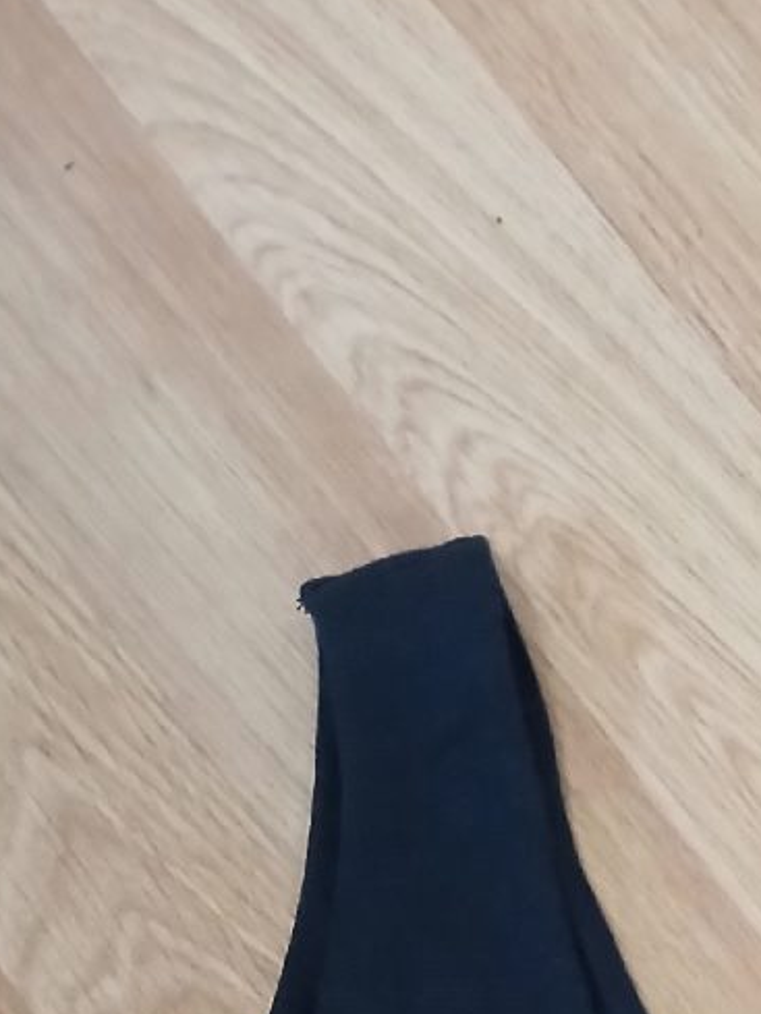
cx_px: 1020
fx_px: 2490
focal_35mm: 85
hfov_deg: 16.3
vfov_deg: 19.5
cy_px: 1605
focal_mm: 3.98
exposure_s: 1/20
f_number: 1.8
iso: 800
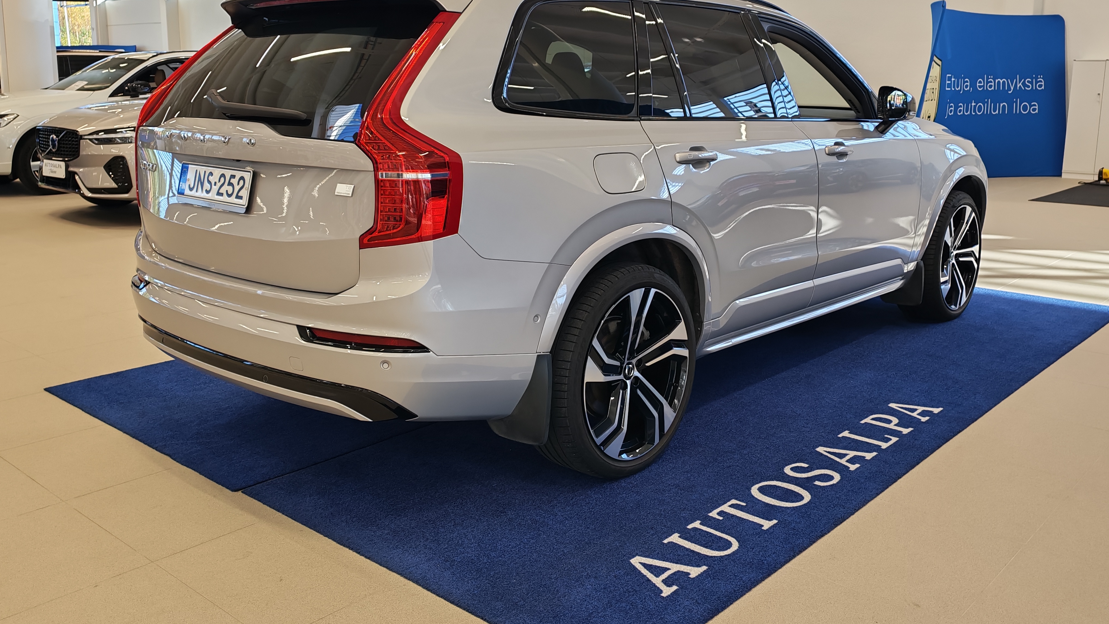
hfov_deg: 58.0
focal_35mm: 34
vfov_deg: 34.5
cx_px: 552
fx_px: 1000
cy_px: 242
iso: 104
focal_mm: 6.12
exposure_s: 1/100
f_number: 1.9
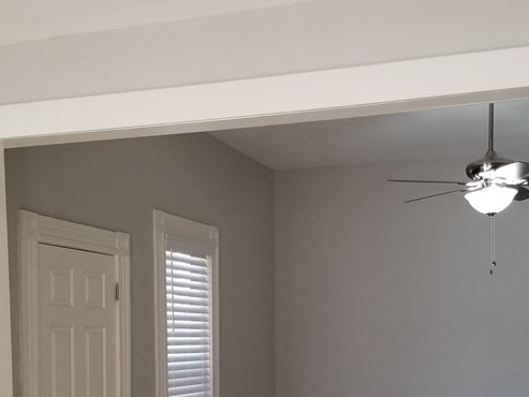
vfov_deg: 25.9
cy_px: 384
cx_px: 313
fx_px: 825
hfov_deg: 35.4
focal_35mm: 54
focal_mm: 4.25
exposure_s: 1/60
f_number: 1.7
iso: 80
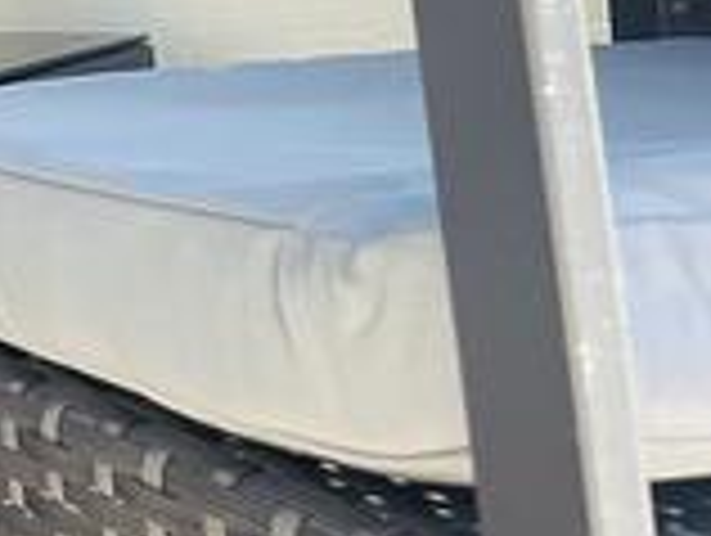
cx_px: -558
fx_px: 2098
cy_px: -196
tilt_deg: +1.0
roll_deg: +5.2
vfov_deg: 13.9
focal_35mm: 102
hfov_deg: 16.3
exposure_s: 1/186
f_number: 1.6
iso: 40
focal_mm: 4.2
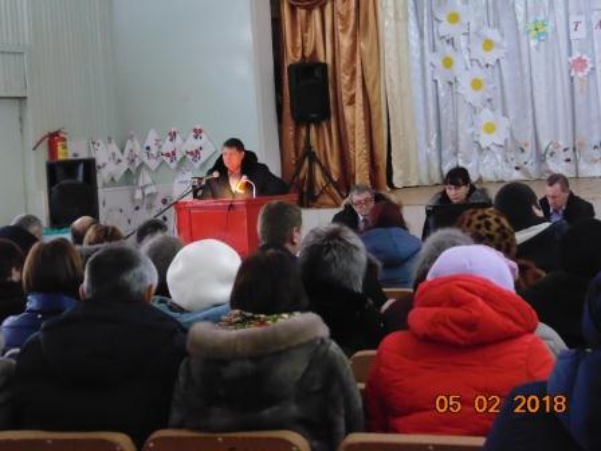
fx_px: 1406
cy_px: 226
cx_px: 300
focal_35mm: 81
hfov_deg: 24.1
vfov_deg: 18.2
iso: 800
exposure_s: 1/15
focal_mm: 14.6
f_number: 4.2
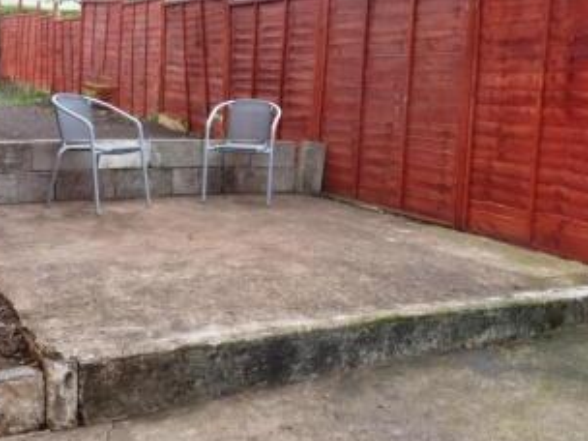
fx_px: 781
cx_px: 320
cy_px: 142
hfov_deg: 41.2
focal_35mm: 46
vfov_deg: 31.2
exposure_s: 1/100
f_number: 3.3
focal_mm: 4.3
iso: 100
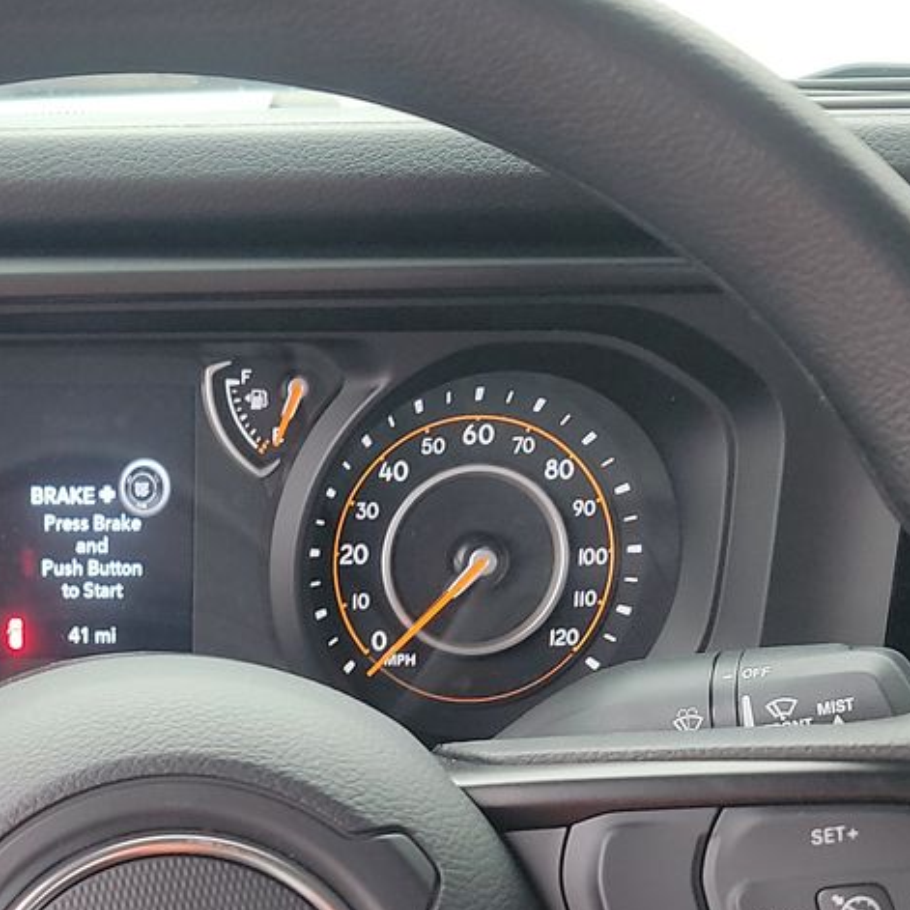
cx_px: 118
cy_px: 937
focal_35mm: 72
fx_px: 2141
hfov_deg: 23.5
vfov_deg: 22.9
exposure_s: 1/59
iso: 201
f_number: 1.8
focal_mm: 6.7
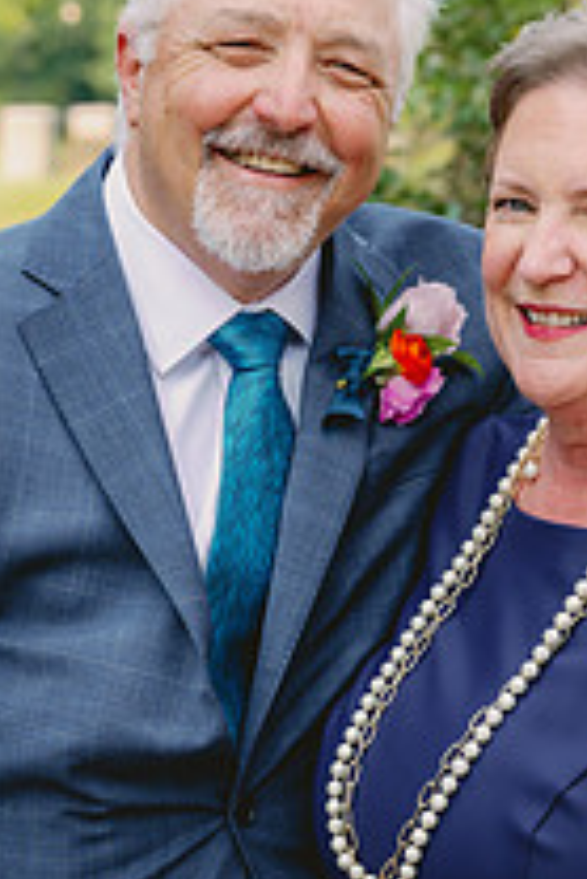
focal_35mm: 134
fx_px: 3272
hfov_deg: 10.2
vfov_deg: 15.3
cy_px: 499
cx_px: 477
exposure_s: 1/400
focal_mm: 62
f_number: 5
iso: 200
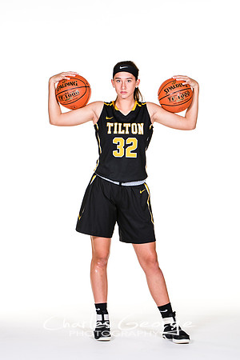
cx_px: 120
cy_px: 180
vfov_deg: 14.9
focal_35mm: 138
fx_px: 1380
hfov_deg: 9.9
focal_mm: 92
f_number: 6.3
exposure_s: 1/160
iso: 200
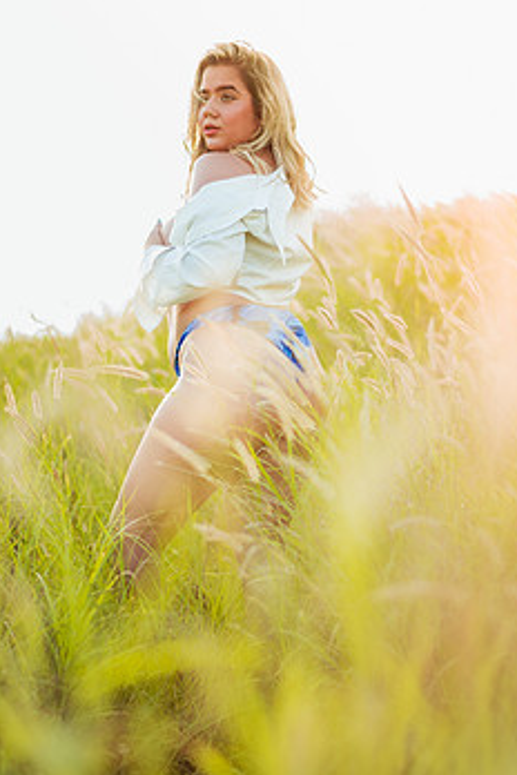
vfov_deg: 27.0
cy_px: 423
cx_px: 332
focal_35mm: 75
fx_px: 1615
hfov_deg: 18.1
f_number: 1.4
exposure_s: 1/640
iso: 50
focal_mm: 58
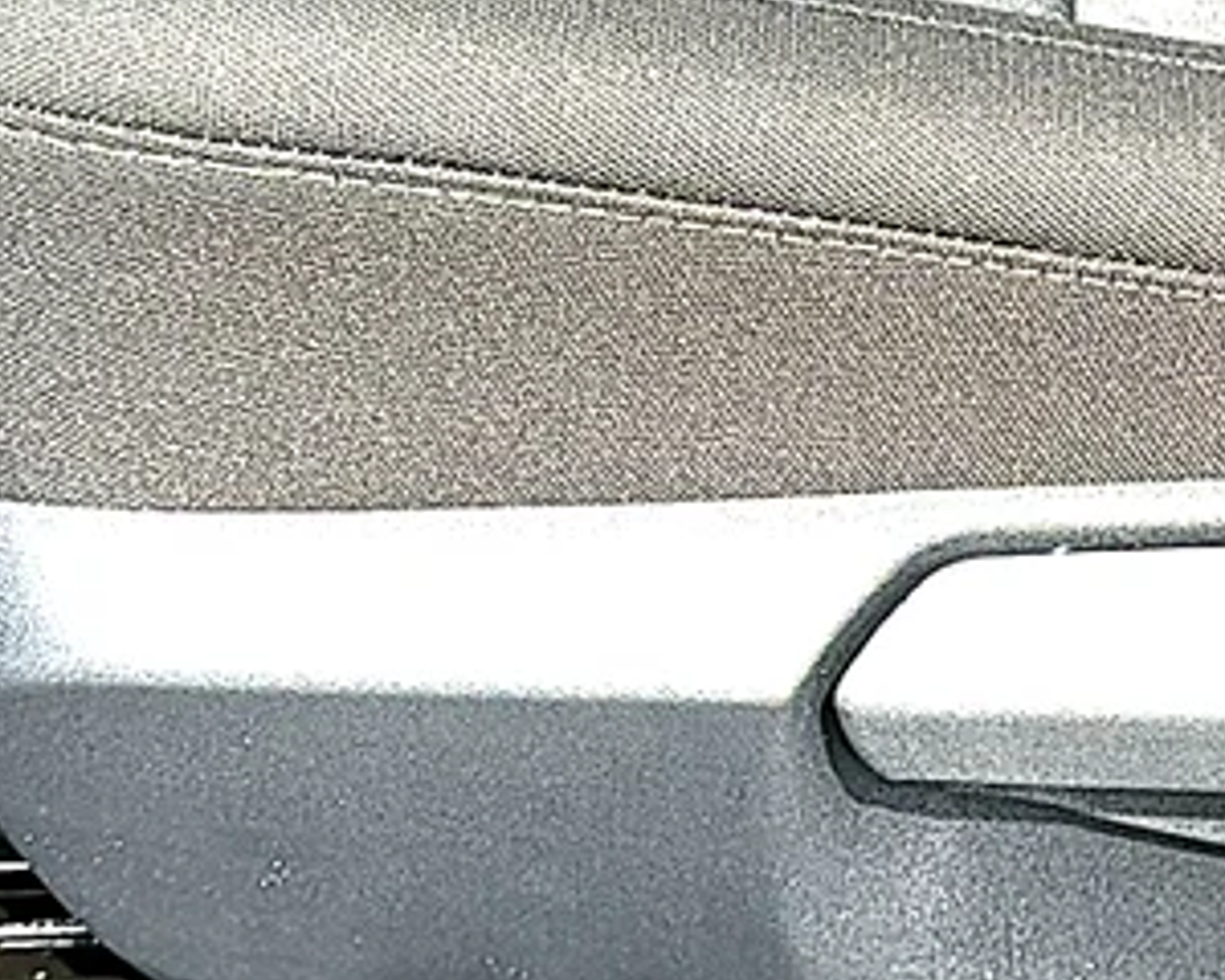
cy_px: 223
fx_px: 3553
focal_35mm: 98
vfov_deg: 15.6
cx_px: 1078
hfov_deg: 19.2
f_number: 1.78
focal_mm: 6.86
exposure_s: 1/346
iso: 80
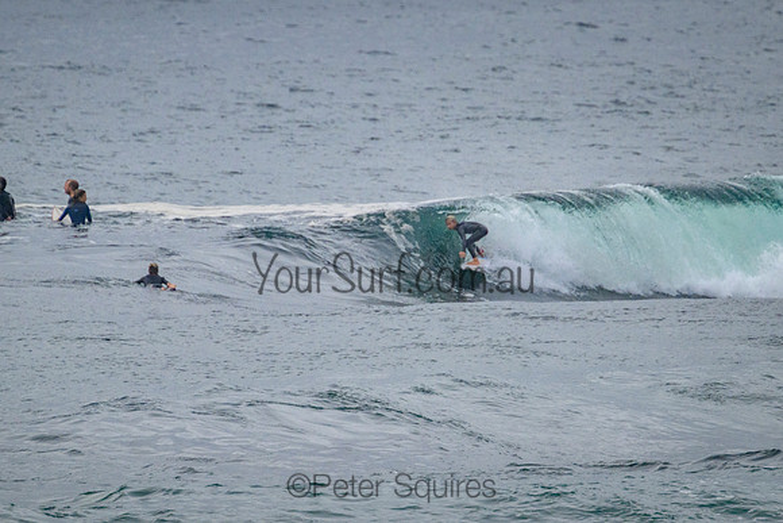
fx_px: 23923
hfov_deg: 1.9
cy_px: 218
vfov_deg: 1.3
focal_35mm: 1100
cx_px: 425
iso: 1600
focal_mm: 800
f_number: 11
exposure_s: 1/2000
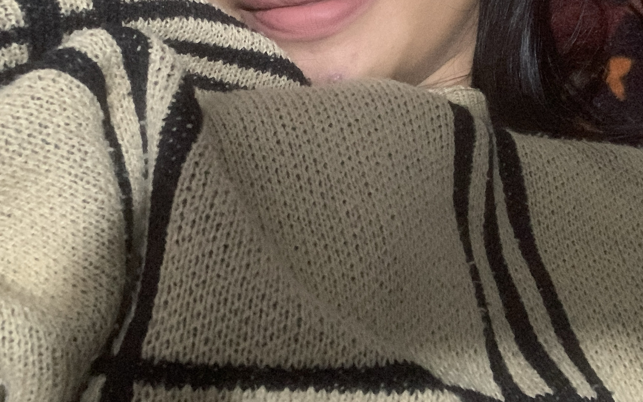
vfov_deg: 24.3
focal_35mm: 53
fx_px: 929
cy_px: 128
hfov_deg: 38.1
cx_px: 287
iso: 640
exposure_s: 1/27
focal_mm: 2.87
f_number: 2.2
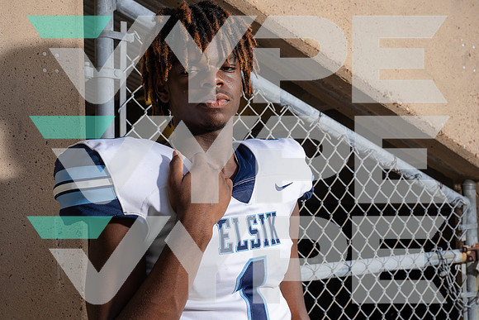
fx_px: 546
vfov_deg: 32.6
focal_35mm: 41
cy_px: 160
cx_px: 240
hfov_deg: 47.4
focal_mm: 41
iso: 200
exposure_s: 1/250
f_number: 8
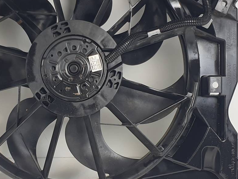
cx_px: 60
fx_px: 330
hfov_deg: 38.7
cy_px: 82
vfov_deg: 30.3
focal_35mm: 48
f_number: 2.4
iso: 64
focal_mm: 4.3
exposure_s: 1/100
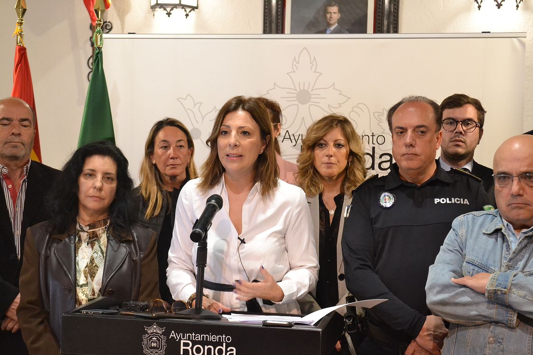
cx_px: 266
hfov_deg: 30.5
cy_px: 178
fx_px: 977
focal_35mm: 66
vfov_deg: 20.6
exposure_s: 1/40
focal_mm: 44
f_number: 5.3
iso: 3200
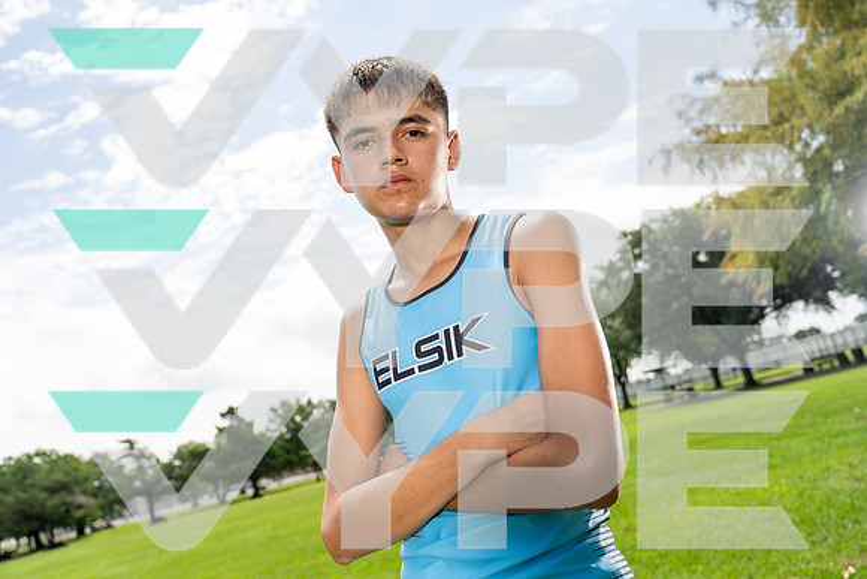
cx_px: 434
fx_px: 699
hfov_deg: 63.6
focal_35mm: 29
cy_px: 290
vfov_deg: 45.0
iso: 250
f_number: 4
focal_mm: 29
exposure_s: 1/1600
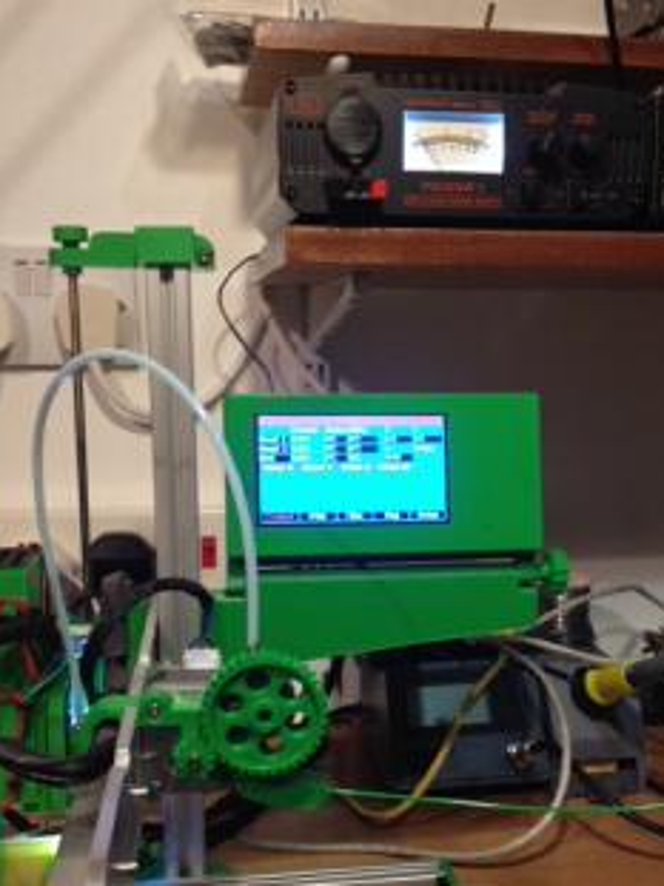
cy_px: 547
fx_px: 1152
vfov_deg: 41.8
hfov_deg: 32.1
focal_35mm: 45
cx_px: 379
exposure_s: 1/20
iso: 200
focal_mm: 4.28
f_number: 2.4
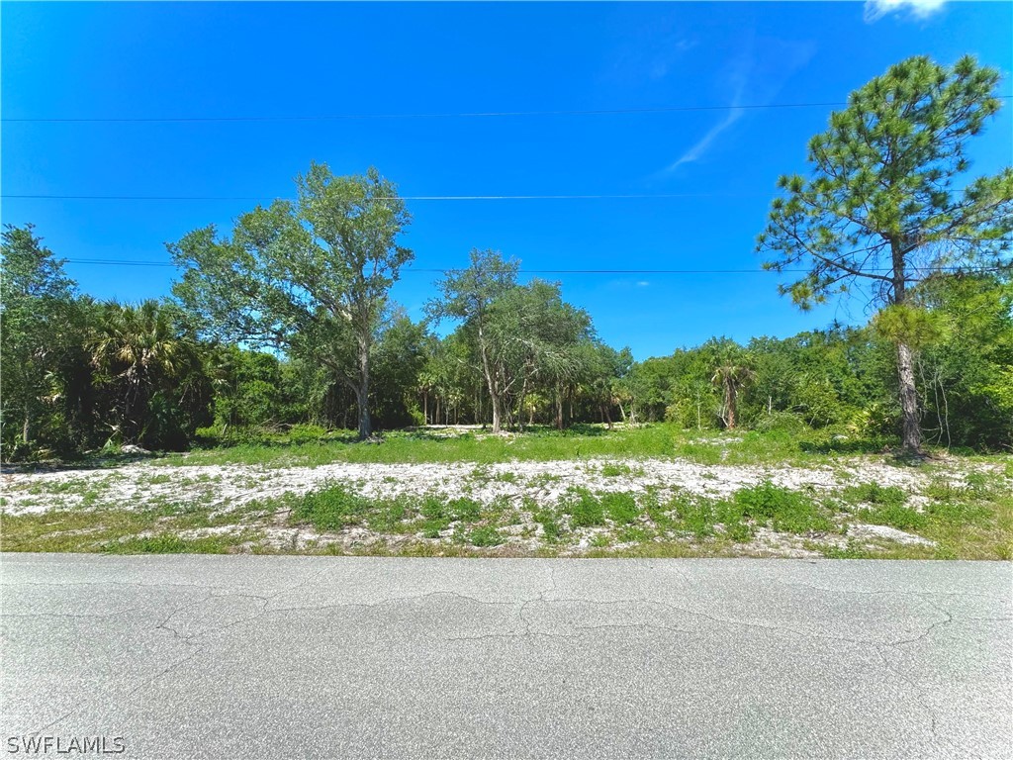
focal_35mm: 14
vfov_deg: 85.7
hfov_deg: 102.1
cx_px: 506
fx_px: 410
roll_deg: +0.2
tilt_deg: +5.0
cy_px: 380
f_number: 2.2
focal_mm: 2.22
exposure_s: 1/1709
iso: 50
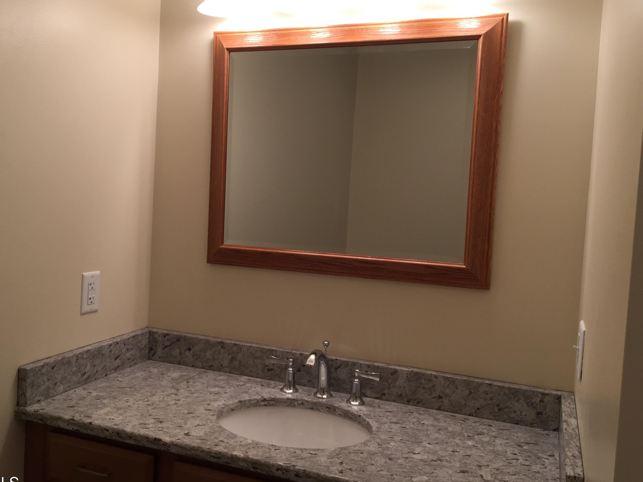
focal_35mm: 33
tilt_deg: -3.7
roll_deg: -4.2
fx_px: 613
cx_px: 306
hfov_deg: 55.3
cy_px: 234
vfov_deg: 42.9
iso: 32
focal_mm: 4.15
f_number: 2.2
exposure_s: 1/120
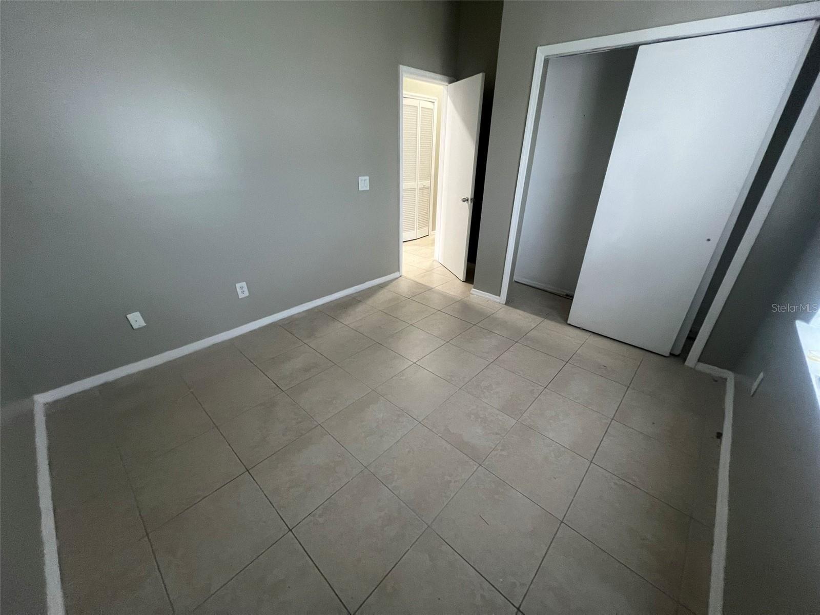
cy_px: 308
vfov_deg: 89.9
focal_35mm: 13
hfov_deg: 106.2
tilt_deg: -26.0
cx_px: 410
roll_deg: -0.9
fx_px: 308
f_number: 1.8
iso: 320
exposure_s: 1/60
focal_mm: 1.57
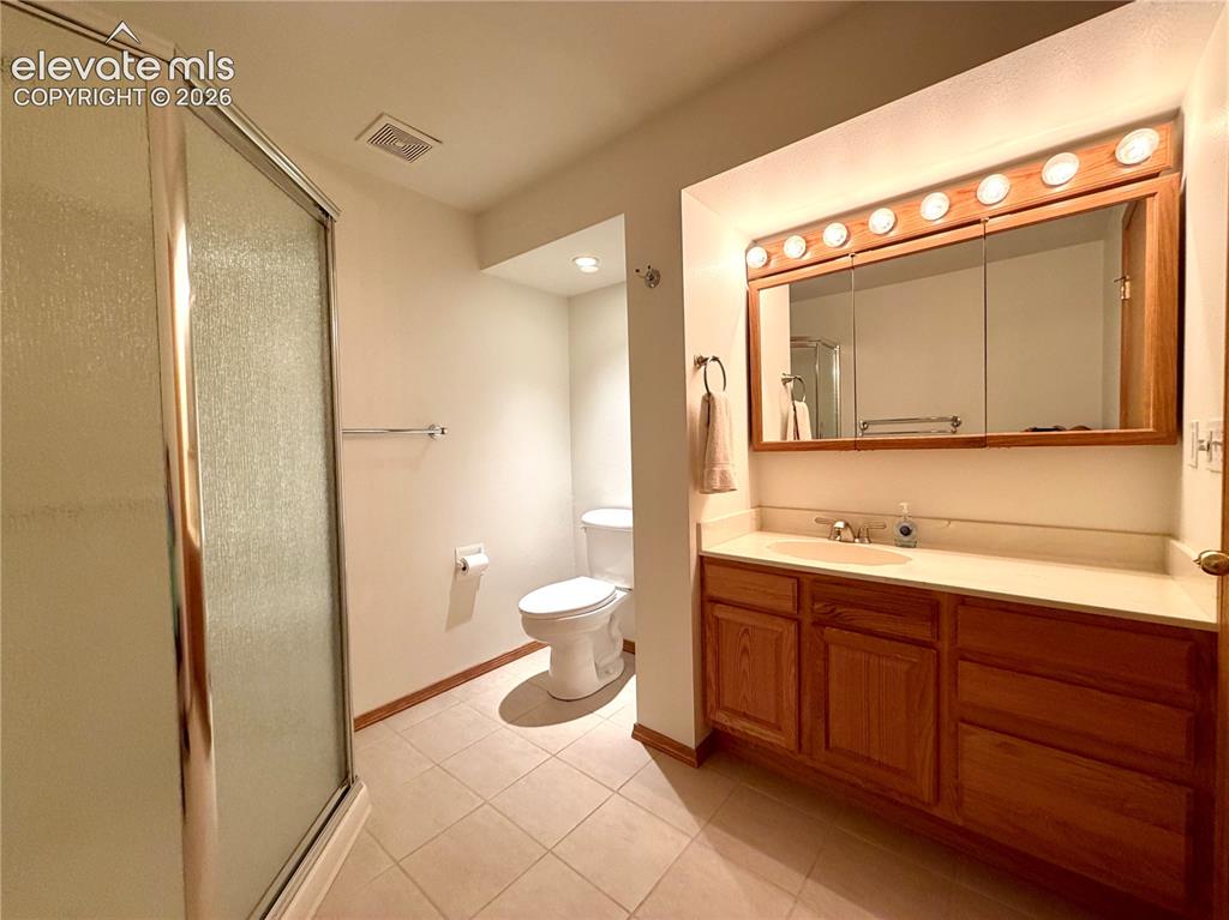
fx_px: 497
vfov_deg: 85.6
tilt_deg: -1.5
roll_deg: +1.7
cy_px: 460
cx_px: 614
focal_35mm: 14
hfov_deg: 102.1
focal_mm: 2.22
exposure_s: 1/60
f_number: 2.2
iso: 200
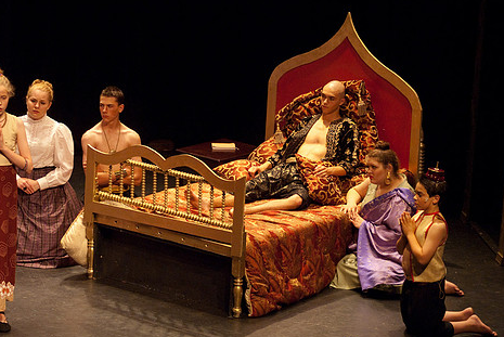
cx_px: 206
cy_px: 145
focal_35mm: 206
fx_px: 2887
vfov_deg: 6.7
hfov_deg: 10.0
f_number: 2.8
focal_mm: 110
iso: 1000
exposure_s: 1/160
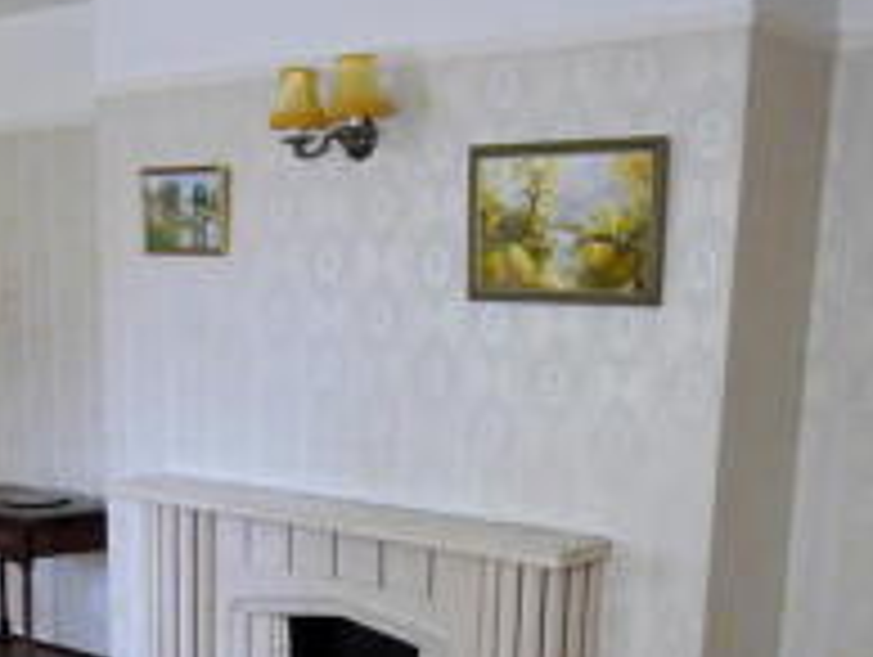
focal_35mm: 54
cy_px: 587
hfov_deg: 35.4
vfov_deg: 26.2
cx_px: 356
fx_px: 1364
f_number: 4
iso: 320
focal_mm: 9
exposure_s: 1/60
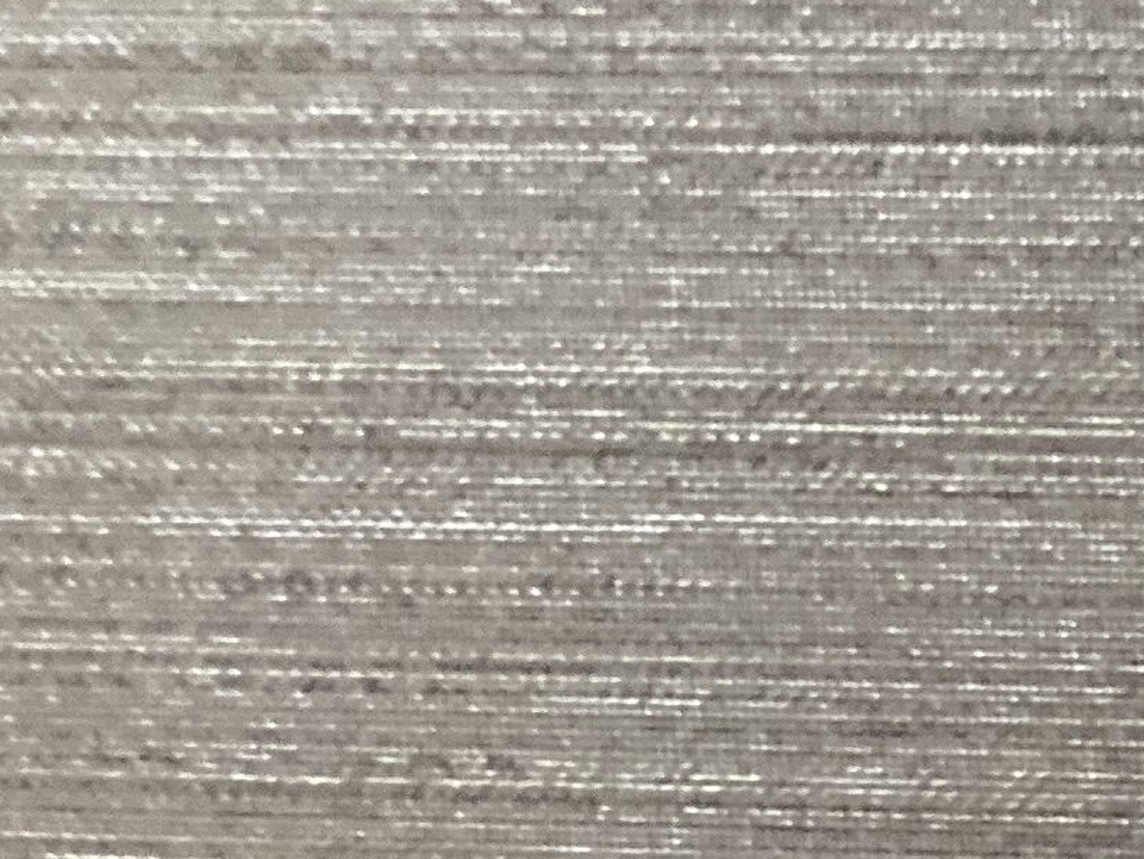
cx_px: 2390
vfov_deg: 10.4
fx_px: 4562
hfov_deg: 12.4
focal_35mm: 138
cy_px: 1231
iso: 500
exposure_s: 1/28
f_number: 1.8
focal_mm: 3.99
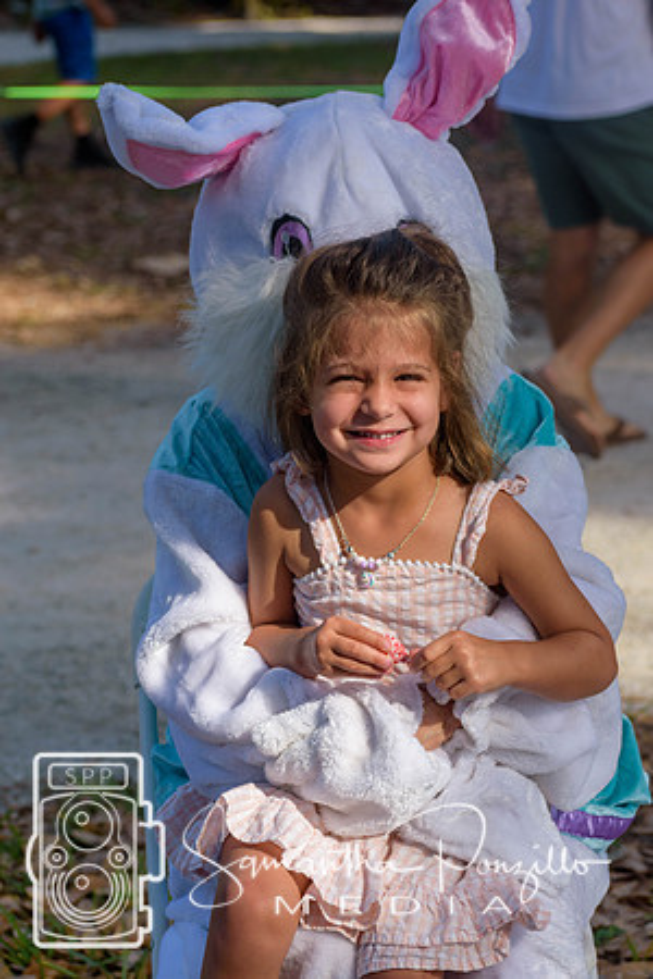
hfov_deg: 11.1
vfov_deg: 16.7
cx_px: 326
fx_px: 3346
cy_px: 490
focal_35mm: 123
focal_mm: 82
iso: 220
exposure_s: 1/500
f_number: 5.6
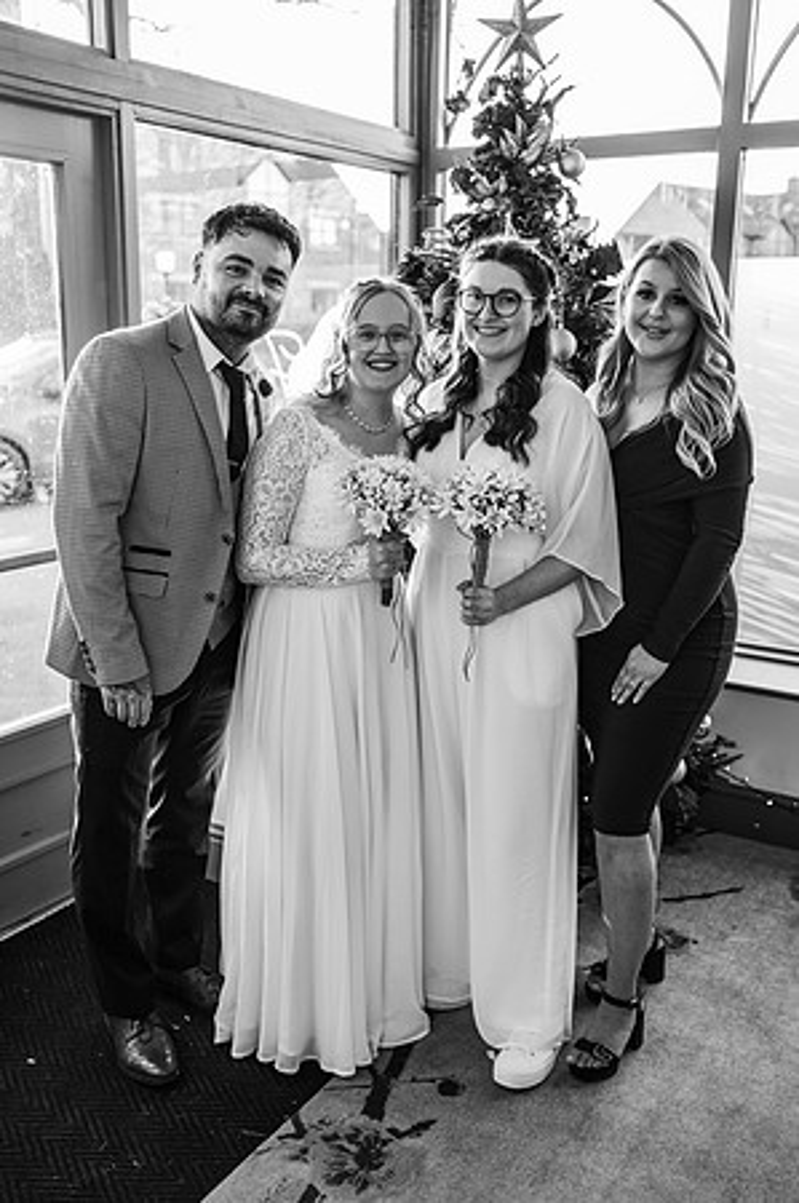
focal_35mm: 35
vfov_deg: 54.5
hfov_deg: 37.8
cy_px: 602
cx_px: 400
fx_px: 1168
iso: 360
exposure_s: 1/200
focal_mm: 35
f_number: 2.5
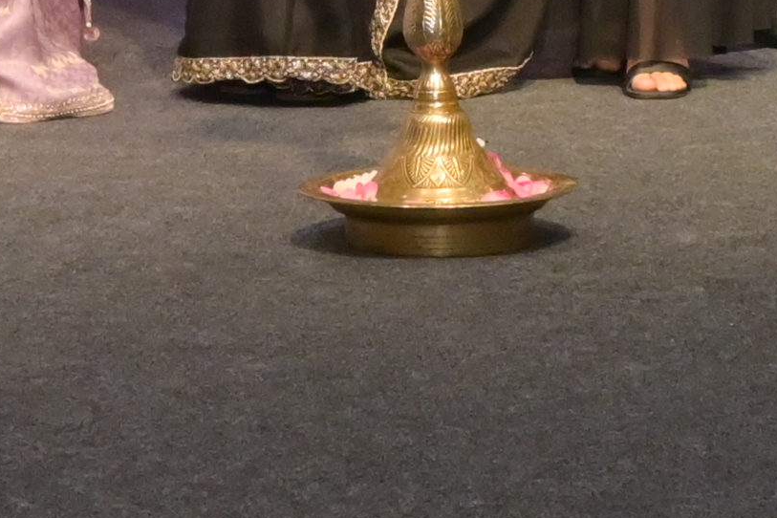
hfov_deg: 11.0
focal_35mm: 185
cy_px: -502
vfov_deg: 7.2
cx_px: 78
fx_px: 3993
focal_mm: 18
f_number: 8
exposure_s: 1/160
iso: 1250
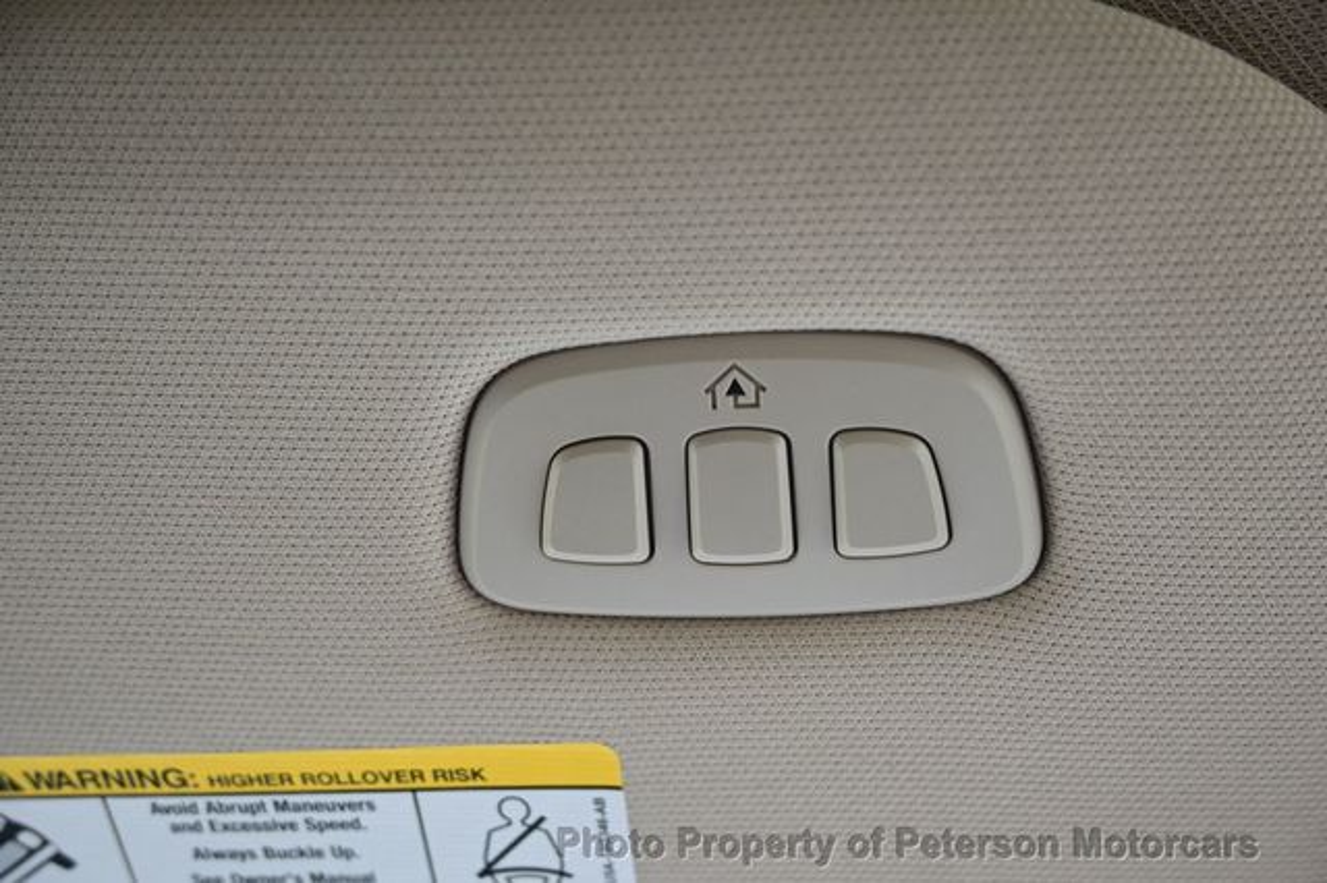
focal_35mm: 36
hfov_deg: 53.2
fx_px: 1326
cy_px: 442
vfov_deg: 36.8
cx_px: 664
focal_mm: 24
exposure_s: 1/40
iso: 280
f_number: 4.2
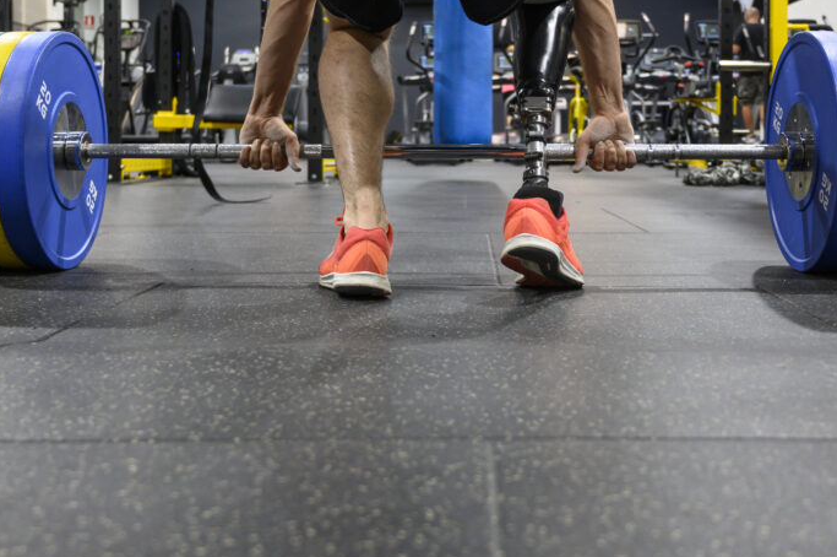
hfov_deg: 43.6
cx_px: 388
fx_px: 1045
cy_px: 236
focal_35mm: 45
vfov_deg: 29.8
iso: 1000
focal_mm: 30
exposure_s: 1/80
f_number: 4
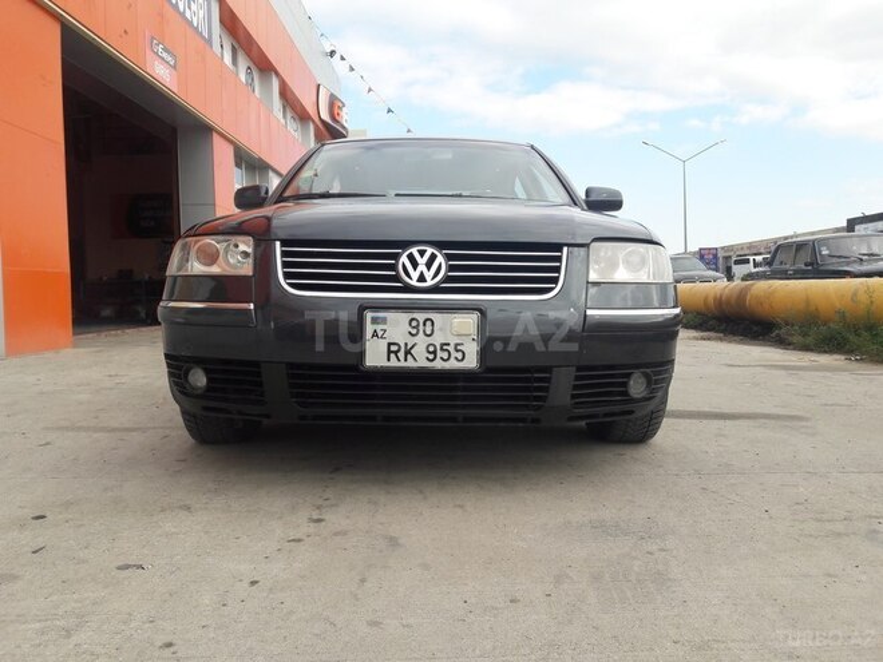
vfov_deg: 49.7
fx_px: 714
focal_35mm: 28
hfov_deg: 63.4
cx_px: 442
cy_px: 331
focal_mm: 3.7
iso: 40
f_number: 1.9
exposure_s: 1/544
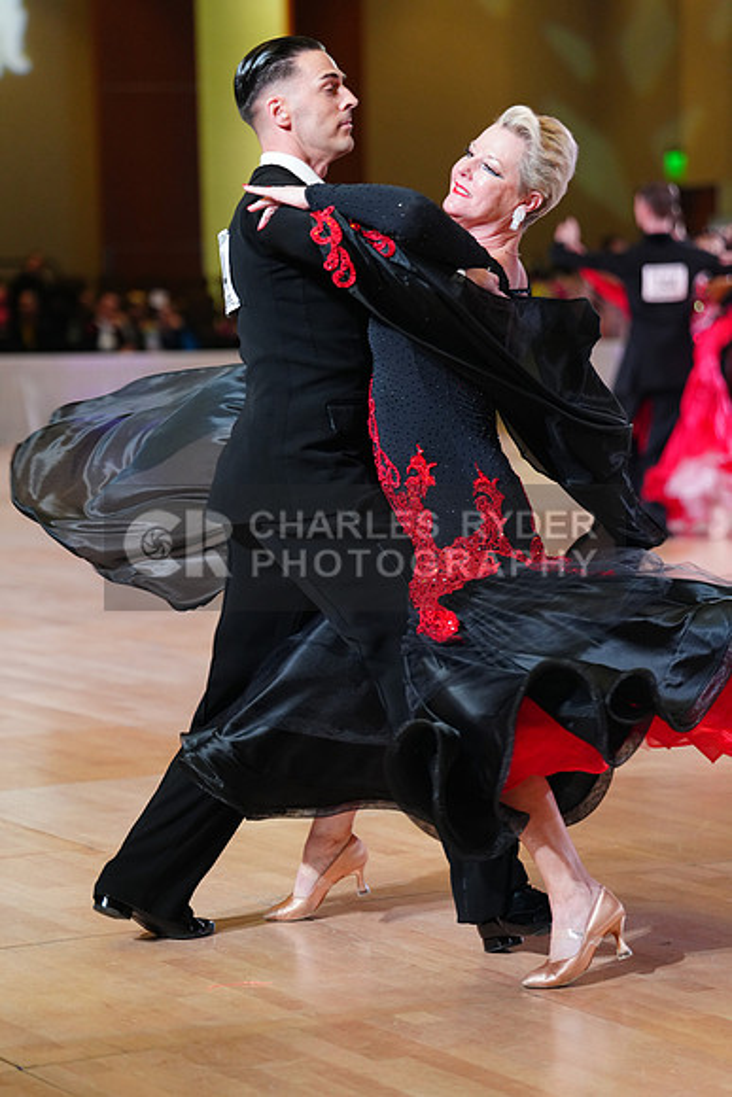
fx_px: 3383
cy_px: 548
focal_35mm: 111
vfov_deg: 18.4
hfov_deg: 12.3
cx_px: 366
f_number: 2.8
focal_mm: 111
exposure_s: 1/400
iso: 2000
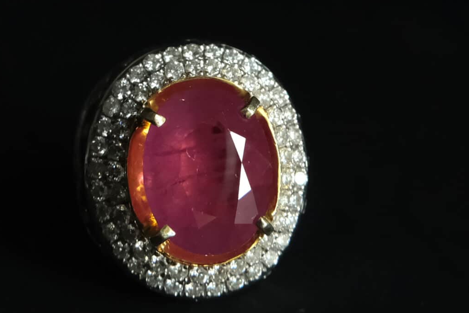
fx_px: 352
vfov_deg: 47.9
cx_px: 211
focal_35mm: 27
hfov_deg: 67.2
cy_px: 165
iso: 1600
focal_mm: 15.2
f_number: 6.4
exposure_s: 1/8
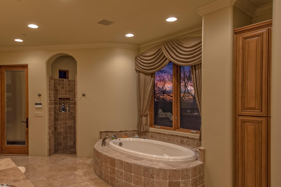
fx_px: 172
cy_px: 93
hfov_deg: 78.3
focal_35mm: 22
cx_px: 127
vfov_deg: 57.3
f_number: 8
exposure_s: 1/5
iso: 250
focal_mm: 20
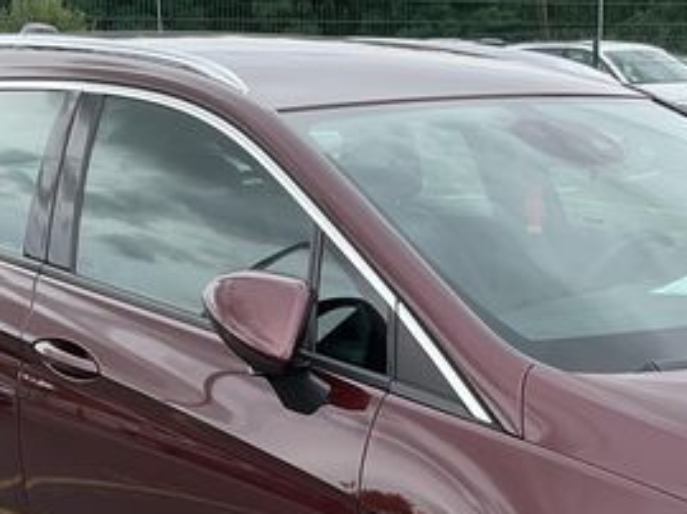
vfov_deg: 16.8
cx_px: 440
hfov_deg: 22.7
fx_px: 1705
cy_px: 511
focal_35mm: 86
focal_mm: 3
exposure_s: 1/534
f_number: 1.8
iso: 25
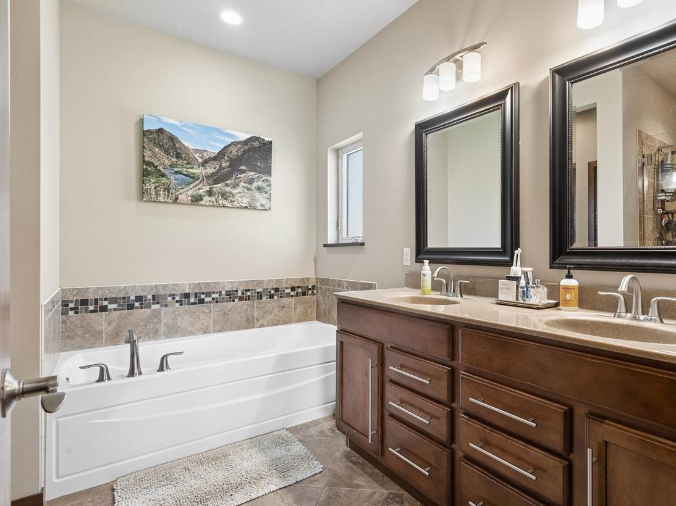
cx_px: 394
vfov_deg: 71.6
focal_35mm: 18
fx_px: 351
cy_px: 259
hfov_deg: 87.0
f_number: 9
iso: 400
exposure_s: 1/5
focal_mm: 16
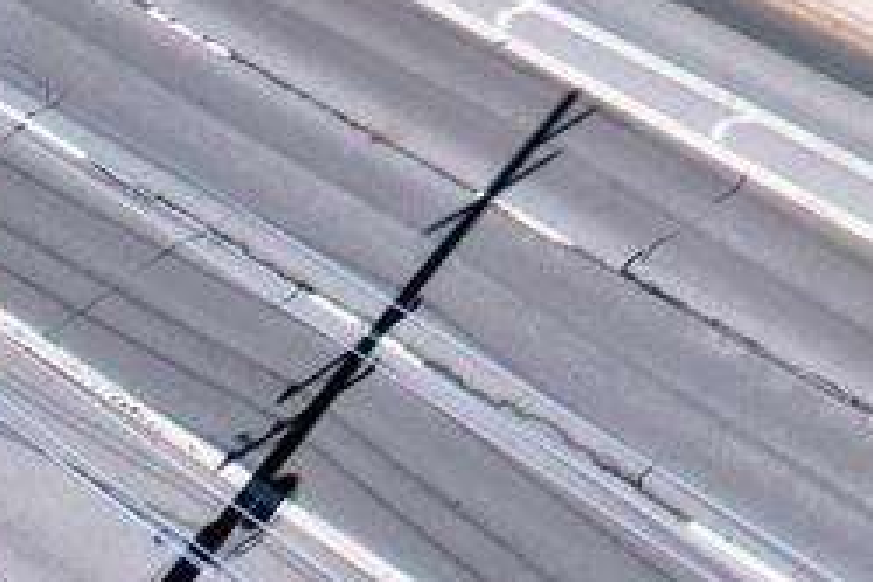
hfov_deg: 12.8
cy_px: -877
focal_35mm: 127
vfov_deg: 9.5
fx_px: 3080
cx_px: 2026
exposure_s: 1/2500
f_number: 2.8
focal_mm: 8.38
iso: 100
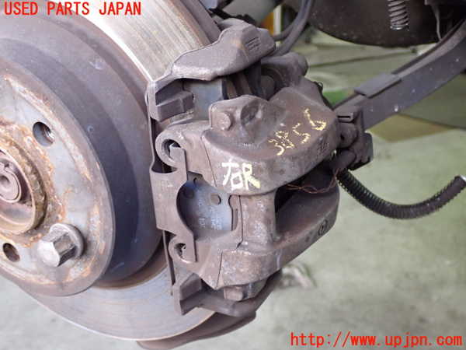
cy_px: 175
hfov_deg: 40.4
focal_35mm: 47
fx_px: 633
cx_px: 233
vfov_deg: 30.9
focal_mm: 8.4
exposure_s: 1/50
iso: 640
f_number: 3.1
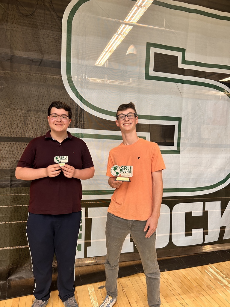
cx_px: 115
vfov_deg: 67.3
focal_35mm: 26
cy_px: 154
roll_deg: -3.2
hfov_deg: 53.1
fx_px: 230
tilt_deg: -4.7
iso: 125
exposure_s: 1/60
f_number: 1.5
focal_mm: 5.7
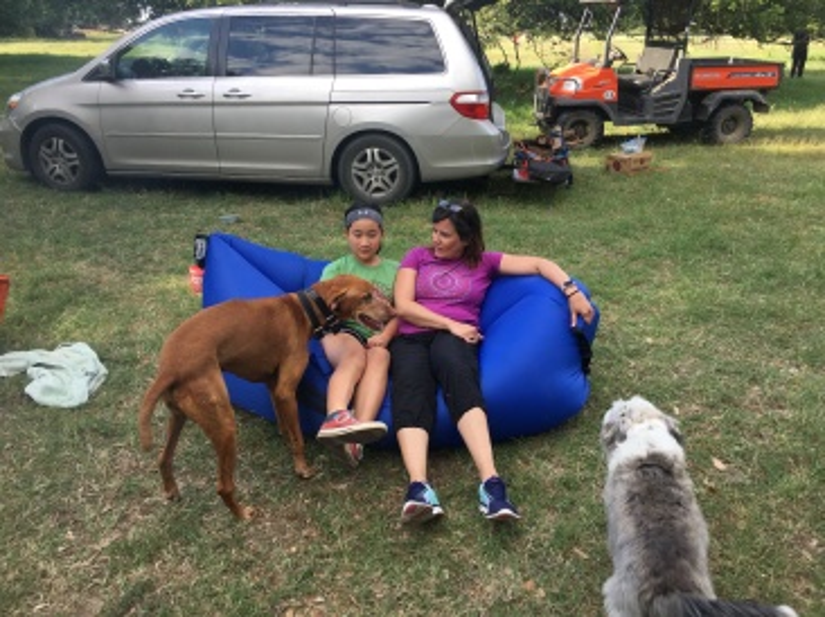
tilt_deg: -20.7
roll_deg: +1.4
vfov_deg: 48.2
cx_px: 412
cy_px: 308
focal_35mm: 29
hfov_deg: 61.7
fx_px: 691
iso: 25
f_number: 2.2
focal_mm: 4.15
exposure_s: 1/241
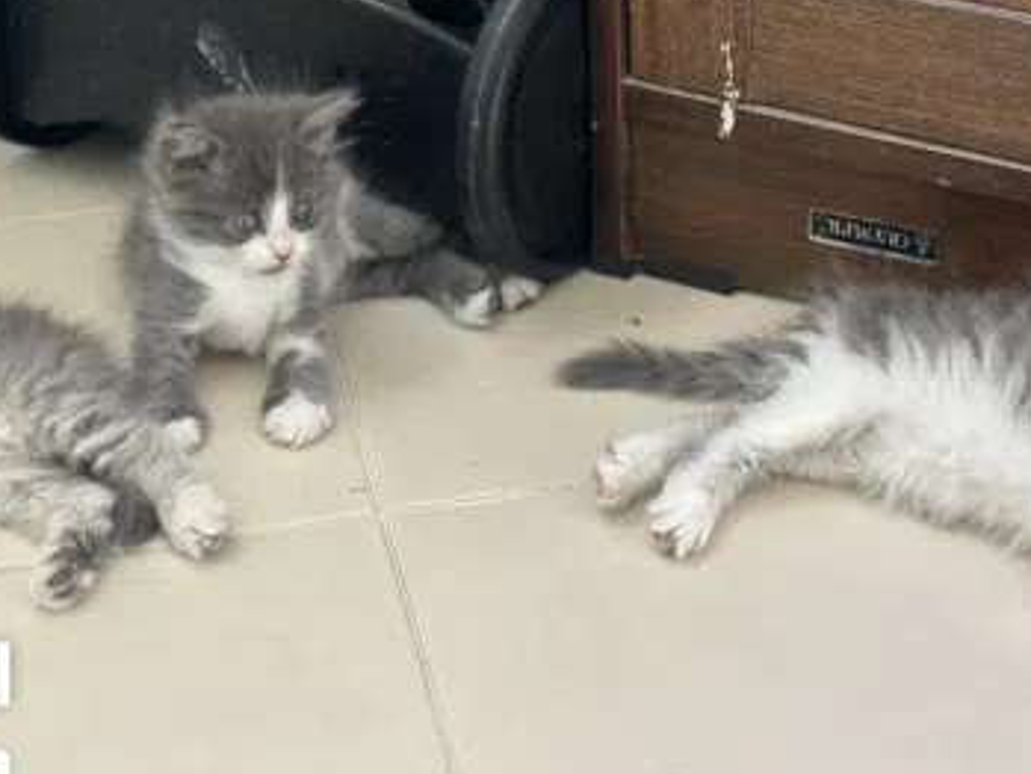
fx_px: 2622
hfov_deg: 22.2
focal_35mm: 88
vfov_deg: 16.7
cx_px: 455
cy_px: 216
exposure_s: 1/180
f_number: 1.78
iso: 80
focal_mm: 6.86
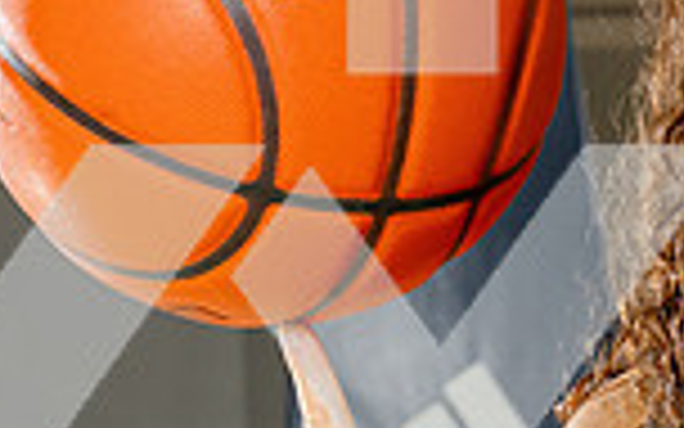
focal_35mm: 210
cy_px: 385
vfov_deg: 6.2
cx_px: 626
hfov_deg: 9.9
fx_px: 3915
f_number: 8
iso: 640
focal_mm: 54
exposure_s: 1/250
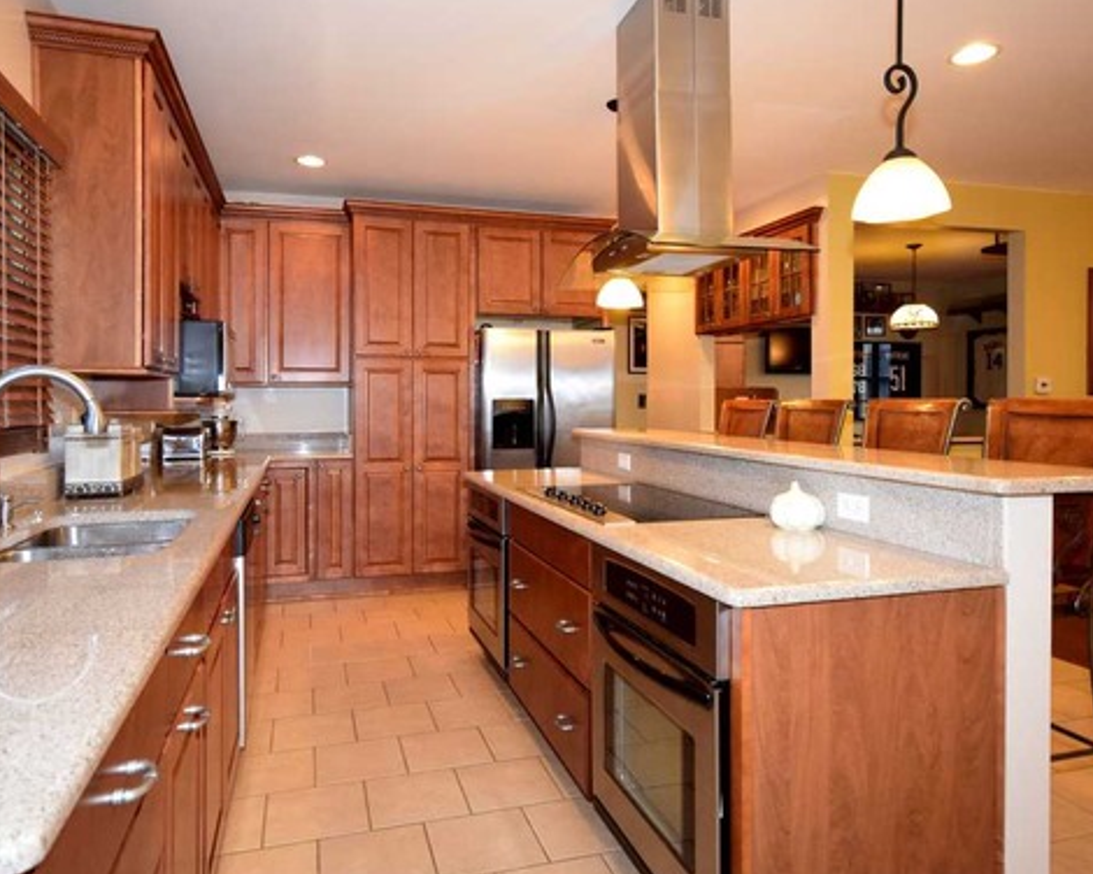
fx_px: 744
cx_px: 535
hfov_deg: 72.6
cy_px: 410
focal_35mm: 23
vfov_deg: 60.8
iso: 1600
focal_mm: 12
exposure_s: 1/60
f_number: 5.6
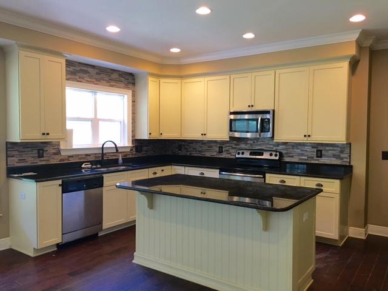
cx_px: 194
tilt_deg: -1.7
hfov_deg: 61.7
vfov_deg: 48.2
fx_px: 325
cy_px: 146
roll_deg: -0.7
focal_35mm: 29
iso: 50
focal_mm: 4.15
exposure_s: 1/15
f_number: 2.2
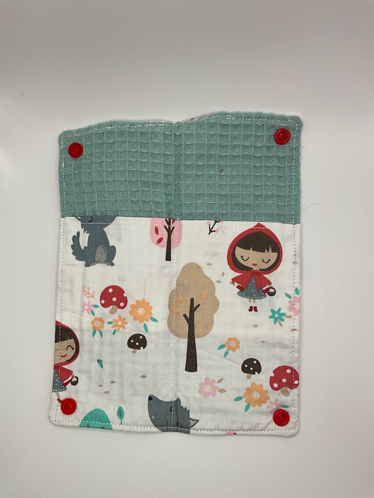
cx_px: 187
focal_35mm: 29
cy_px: 249
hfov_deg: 48.2
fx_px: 418
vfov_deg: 61.7
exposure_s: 1/351
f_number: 1.8
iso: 25
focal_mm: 3
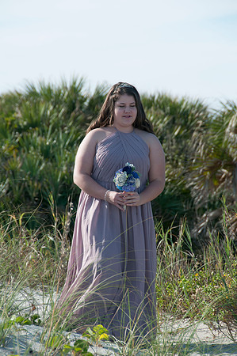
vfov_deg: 8.1
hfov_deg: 5.4
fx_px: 2524
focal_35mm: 255
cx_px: 118
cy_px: 178
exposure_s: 1/250
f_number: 10
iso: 100
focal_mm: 170
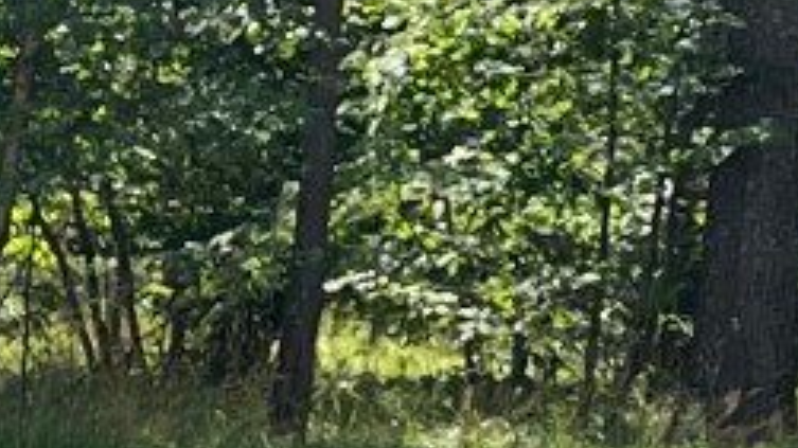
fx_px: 4654
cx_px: -2206
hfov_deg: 7.5
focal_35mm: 220
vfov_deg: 5.3
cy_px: 1257
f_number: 1.6
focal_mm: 5.1
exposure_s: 1/1075
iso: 50
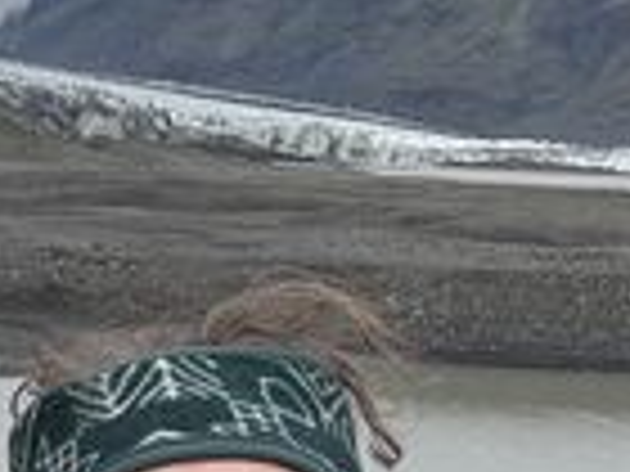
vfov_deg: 18.0
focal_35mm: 82
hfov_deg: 22.7
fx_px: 1492
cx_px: -36
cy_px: 294
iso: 25
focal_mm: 2.69
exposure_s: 1/569
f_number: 1.9
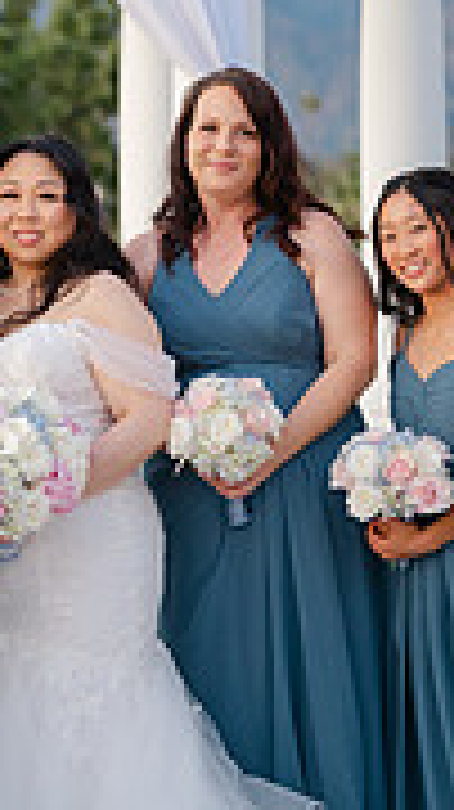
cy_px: 310
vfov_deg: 16.4
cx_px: -45
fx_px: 2809
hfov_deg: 9.2
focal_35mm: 131
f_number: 1.8
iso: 400
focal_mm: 50
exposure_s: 1/125
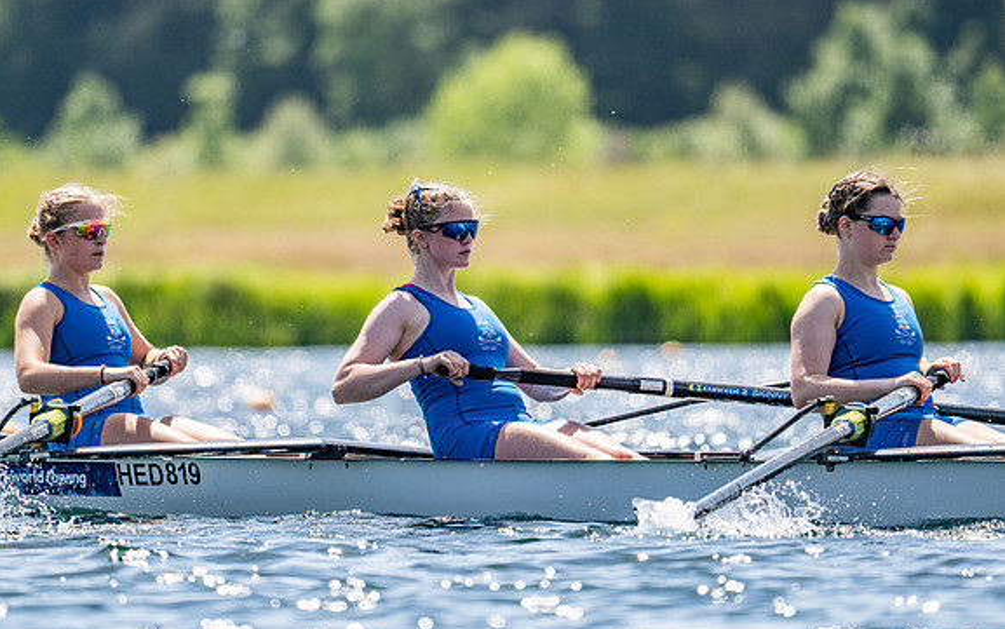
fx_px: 16822
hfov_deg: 3.4
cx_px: 502
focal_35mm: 614
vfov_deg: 2.1
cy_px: 303
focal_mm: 400
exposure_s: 1/2500
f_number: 4.5
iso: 250
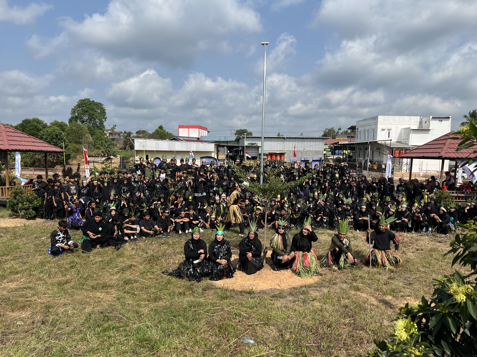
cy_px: 178
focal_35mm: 26
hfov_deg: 67.3
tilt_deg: -3.9
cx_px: 238
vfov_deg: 53.1
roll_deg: -0.6
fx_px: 358
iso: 50
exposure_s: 1/4630
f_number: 1.5
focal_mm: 5.7
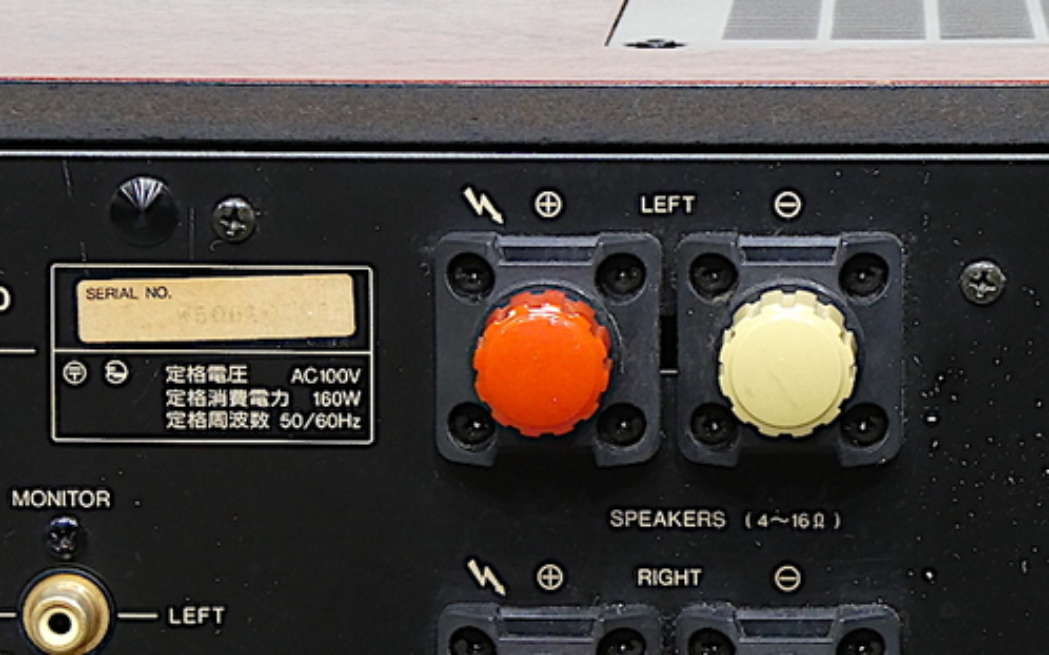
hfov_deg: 8.9
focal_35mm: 235
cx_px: 609
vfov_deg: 5.6
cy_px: 508
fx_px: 6717
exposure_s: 1/5
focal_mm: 20.6
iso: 200
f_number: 5.1
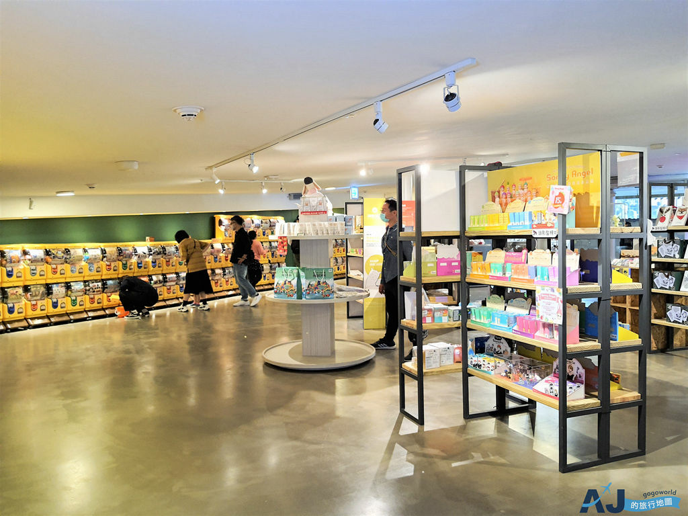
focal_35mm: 26
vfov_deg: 53.1
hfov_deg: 67.3
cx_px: 344
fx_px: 517
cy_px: 258
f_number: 1.7
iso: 200
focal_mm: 4.32
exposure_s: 1/60
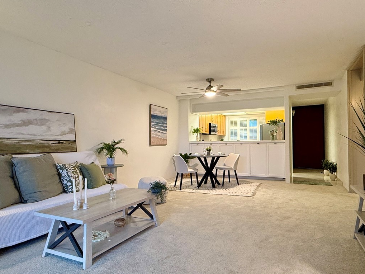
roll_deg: +1.0
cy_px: 143
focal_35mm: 22
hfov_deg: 76.2
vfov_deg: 61.1
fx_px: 232
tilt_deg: +0.5
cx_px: 198
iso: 250
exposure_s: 1/60
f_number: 2.2
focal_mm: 2.22
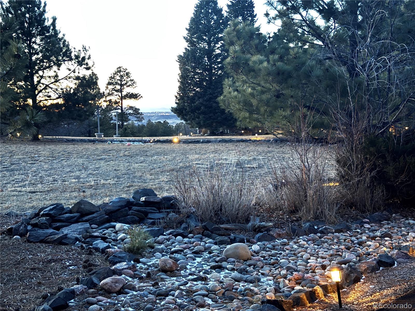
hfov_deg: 39.7
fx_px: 575
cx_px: 208
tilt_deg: -5.7
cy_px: 156
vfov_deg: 30.3
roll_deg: +1.9
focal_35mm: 48
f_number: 1.78
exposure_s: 1/2
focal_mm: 6.76
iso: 320
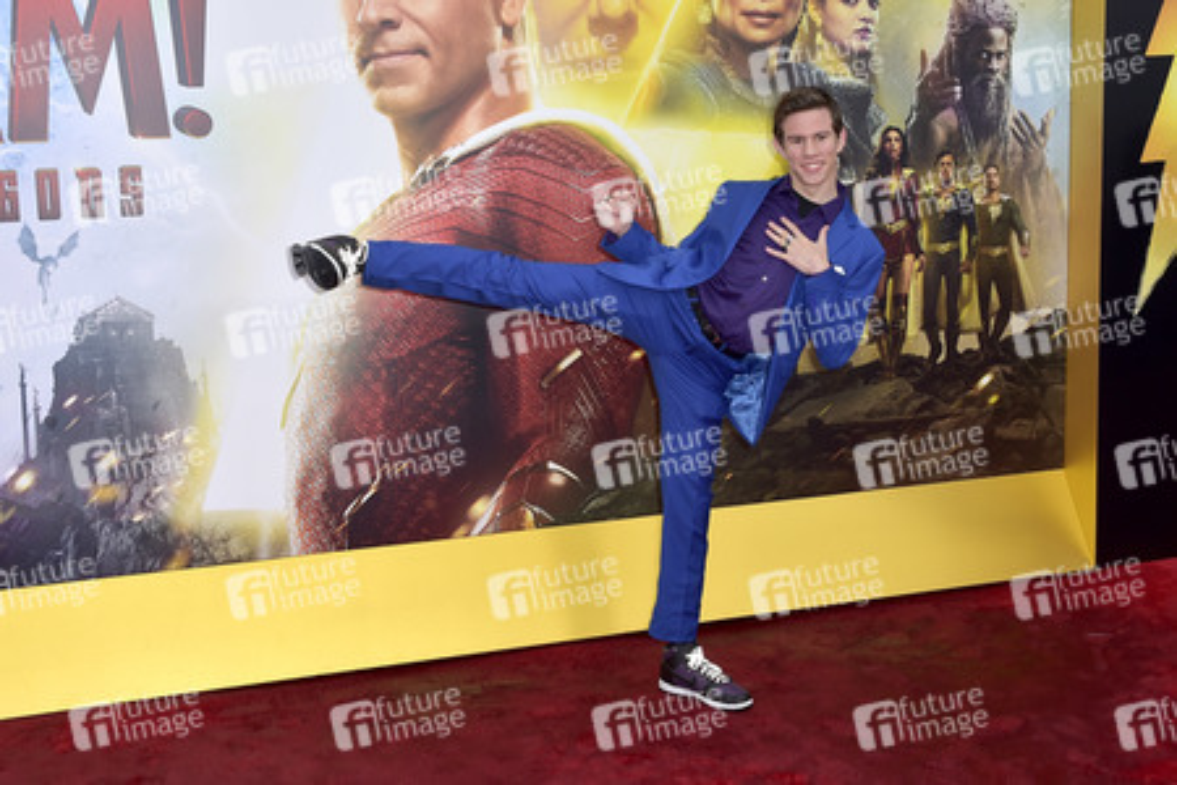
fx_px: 1177
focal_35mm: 36
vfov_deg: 36.9
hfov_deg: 53.1
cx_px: 588
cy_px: 392
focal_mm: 36
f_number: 6.3
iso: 320
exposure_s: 1/250
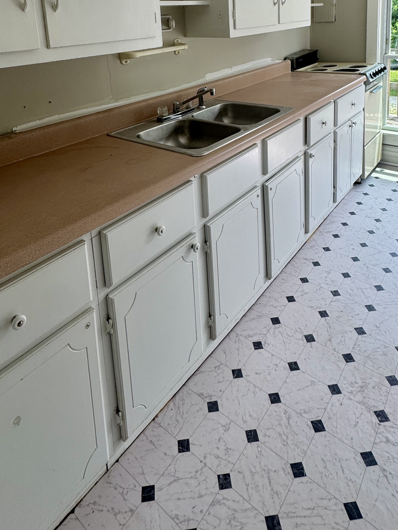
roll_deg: +4.9
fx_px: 383
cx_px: 191
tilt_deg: -11.2
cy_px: 87
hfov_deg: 54.9
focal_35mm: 25
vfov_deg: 62.0
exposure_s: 1/268
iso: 40
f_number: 2.2
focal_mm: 2.22
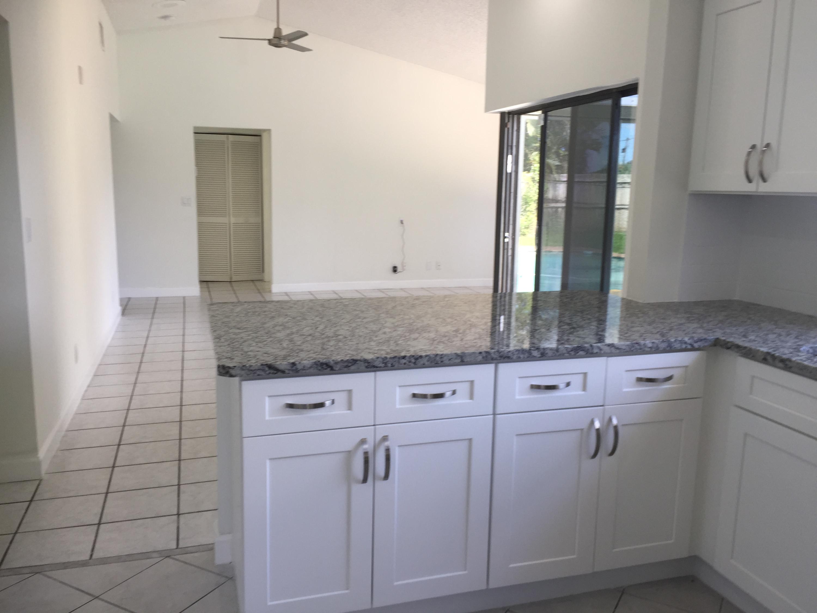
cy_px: 306
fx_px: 684
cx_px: 408
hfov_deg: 61.7
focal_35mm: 29
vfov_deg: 48.2
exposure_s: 1/60
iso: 32
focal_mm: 4.15
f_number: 2.2
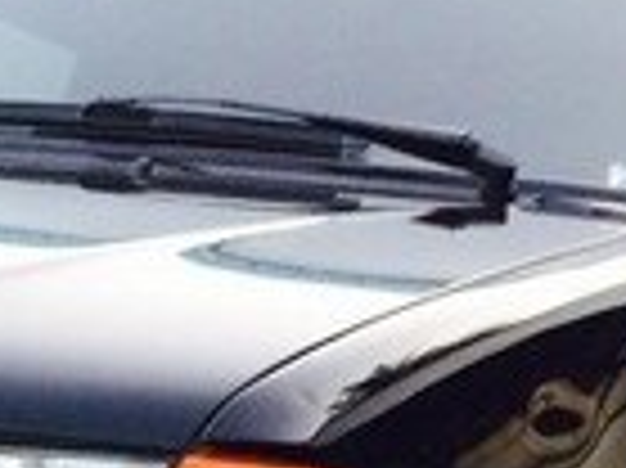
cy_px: 763
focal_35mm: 138
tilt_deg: -6.2
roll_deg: -4.0
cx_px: -59
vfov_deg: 10.3
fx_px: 2493
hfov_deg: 14.0
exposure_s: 1/33
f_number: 2.2
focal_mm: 4.15
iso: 40
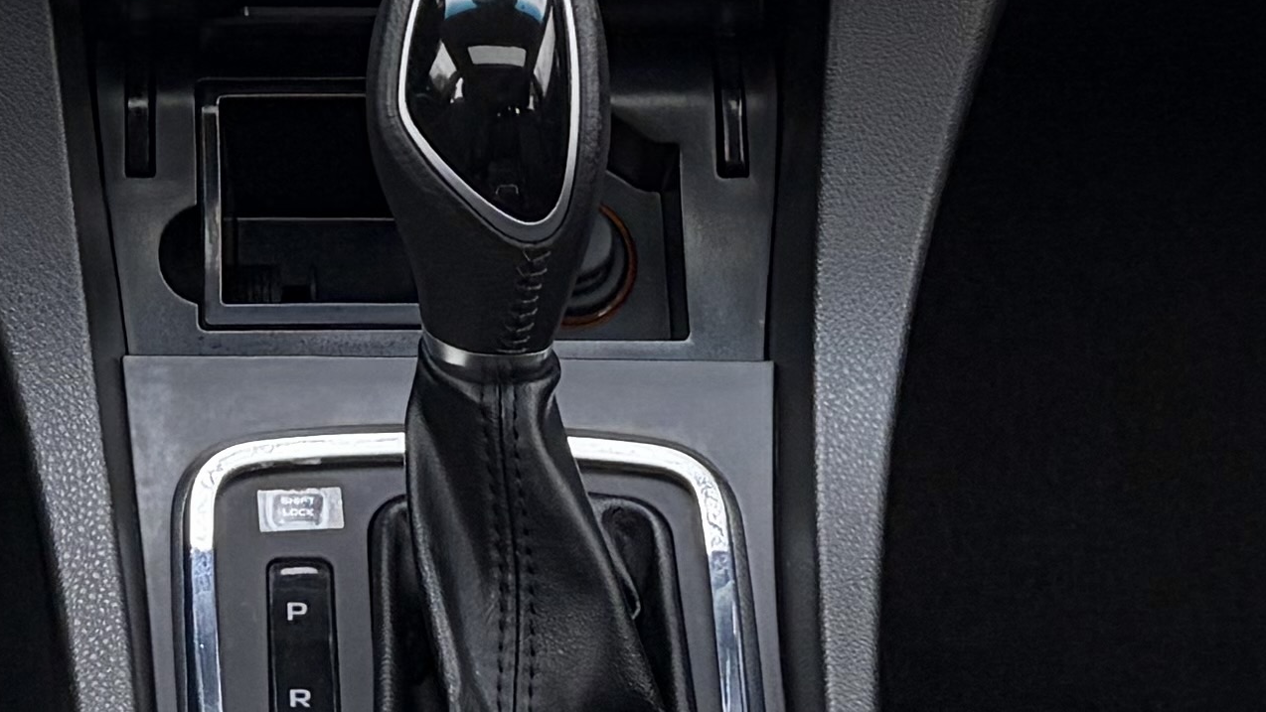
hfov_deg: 16.7
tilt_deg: -16.2
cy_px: -1077
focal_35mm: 127
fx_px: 4264
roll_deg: +0.7
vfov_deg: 8.6
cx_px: 139
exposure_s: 1/121
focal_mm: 5.96
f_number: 1.6
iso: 80
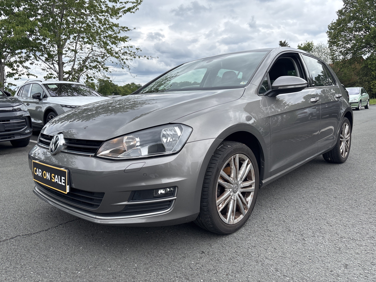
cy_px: 141
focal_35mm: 26
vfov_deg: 53.1
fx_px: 282
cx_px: 188
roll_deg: +1.8
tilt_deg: -9.4
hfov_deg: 67.3
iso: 50
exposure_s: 1/1912
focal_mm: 5.96
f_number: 1.6
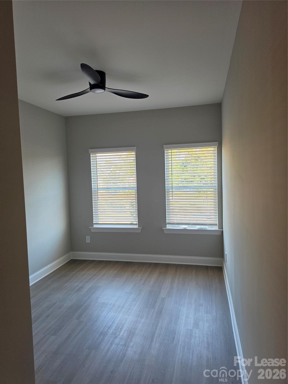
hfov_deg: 58.9
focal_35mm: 23
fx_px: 255
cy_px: 192
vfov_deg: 73.9
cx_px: 144
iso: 100
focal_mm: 6.5
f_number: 1.4
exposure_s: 1/180
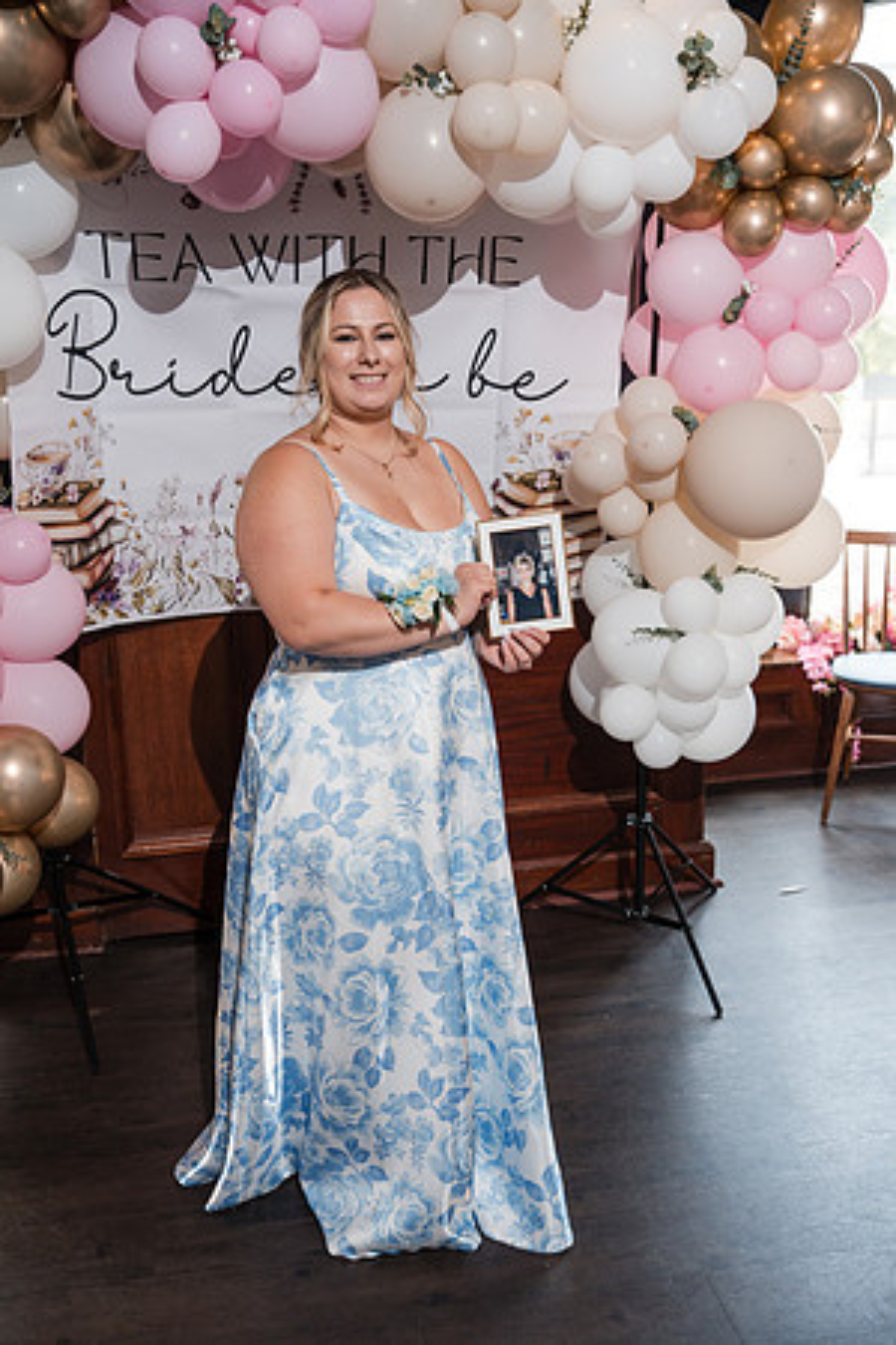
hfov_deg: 37.9
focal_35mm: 35
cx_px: 448
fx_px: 1307
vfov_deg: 54.4
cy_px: 672
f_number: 4
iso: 1000
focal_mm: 35
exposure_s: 1/250
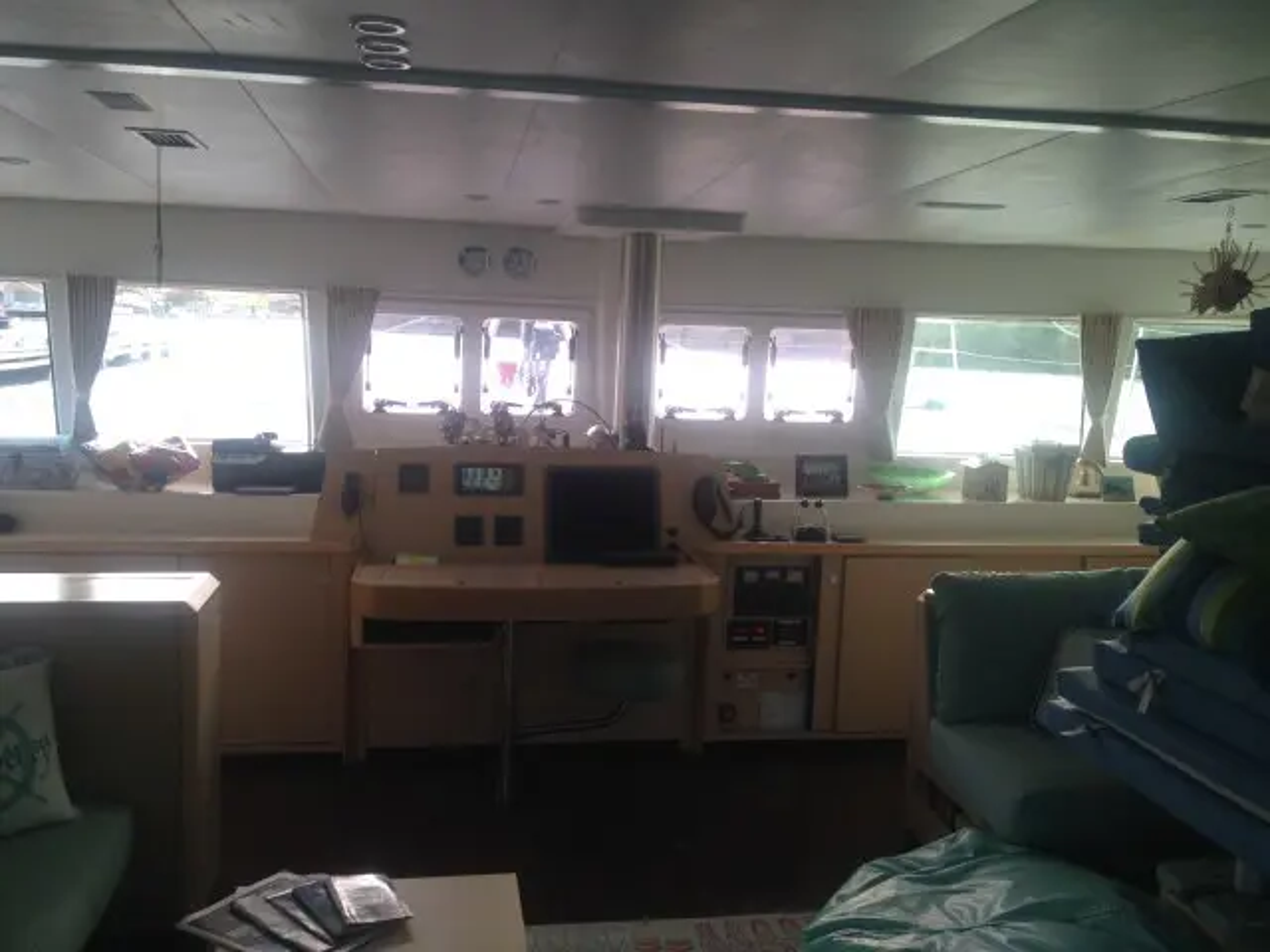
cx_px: 635
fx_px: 1284
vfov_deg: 40.7
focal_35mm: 35
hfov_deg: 52.6
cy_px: 476
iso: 64
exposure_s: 1/120
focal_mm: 4.28
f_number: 2.4
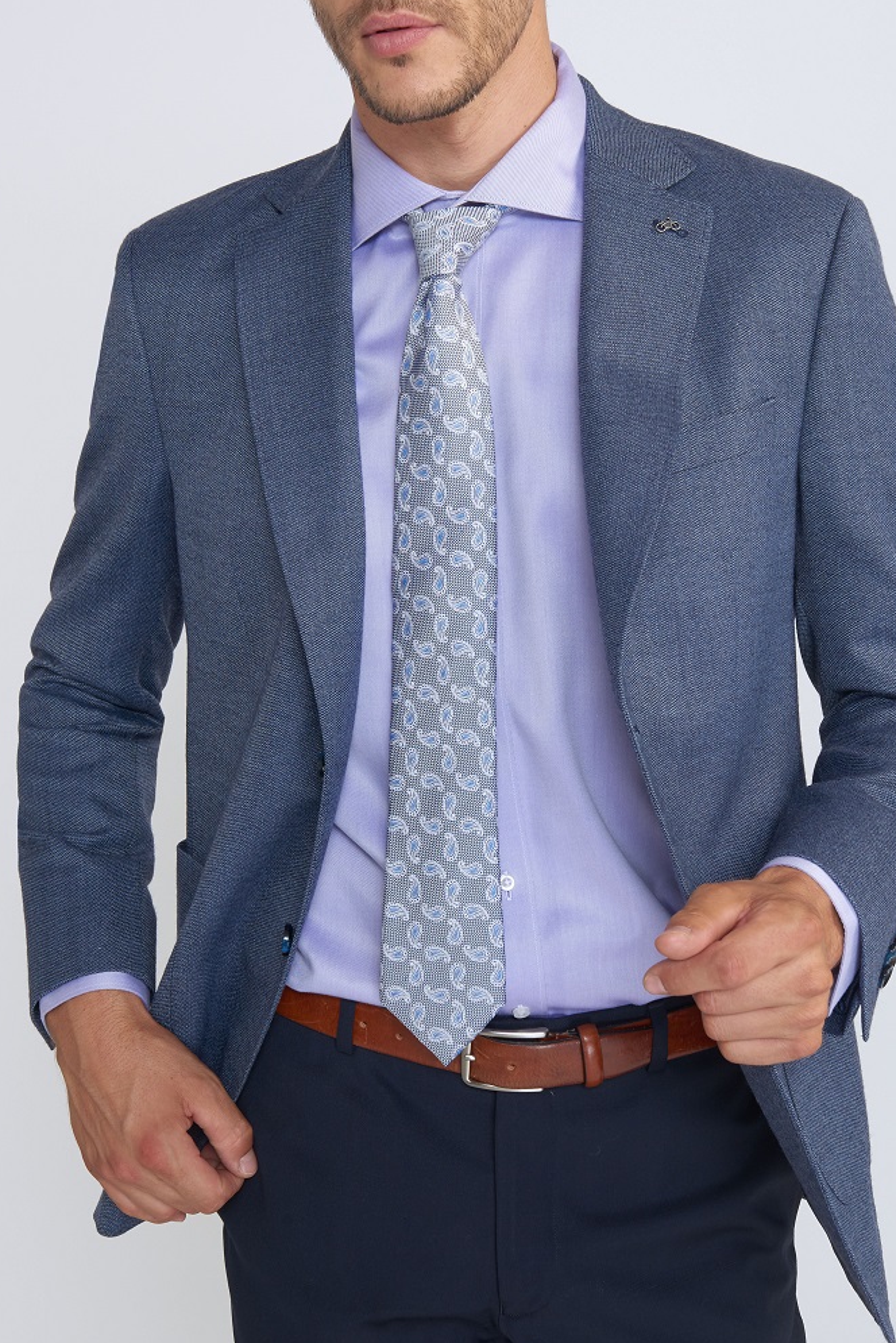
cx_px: 498
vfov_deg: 37.4
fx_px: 1977
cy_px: 761
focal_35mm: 53
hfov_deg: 25.5
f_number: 11
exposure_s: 1/200
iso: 250
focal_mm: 44
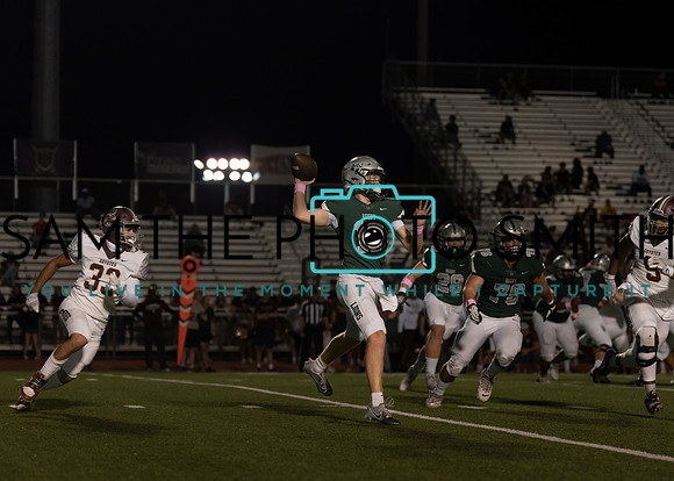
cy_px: 286
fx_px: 2562
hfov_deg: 15.0
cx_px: 346
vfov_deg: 10.7
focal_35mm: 134
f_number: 2.8
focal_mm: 104
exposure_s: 1/1000
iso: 1000
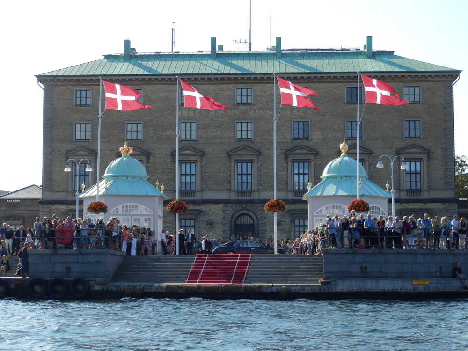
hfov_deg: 26.7
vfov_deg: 20.2
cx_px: 234
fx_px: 987
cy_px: 176
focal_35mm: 73
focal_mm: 13.1
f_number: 4.5
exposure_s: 1/320
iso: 80
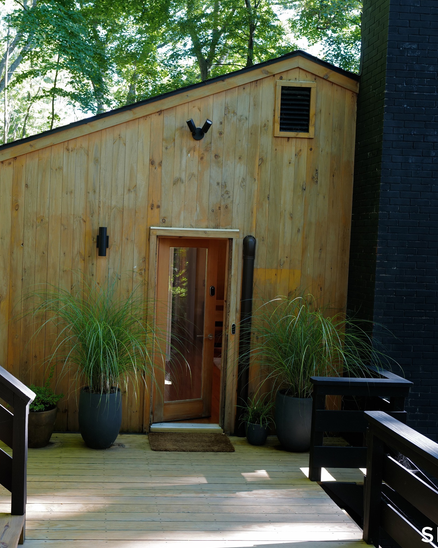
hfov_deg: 36.7
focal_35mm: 40
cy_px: 271
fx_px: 648
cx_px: 129
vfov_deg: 45.8
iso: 400
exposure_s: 1/100
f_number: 3.2
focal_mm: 28
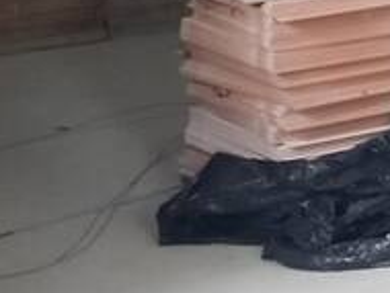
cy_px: -184
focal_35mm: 189
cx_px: 1032
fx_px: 2132
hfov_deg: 9.1
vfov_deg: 7.7
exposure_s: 1/24
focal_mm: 4.65
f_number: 1.8
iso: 500
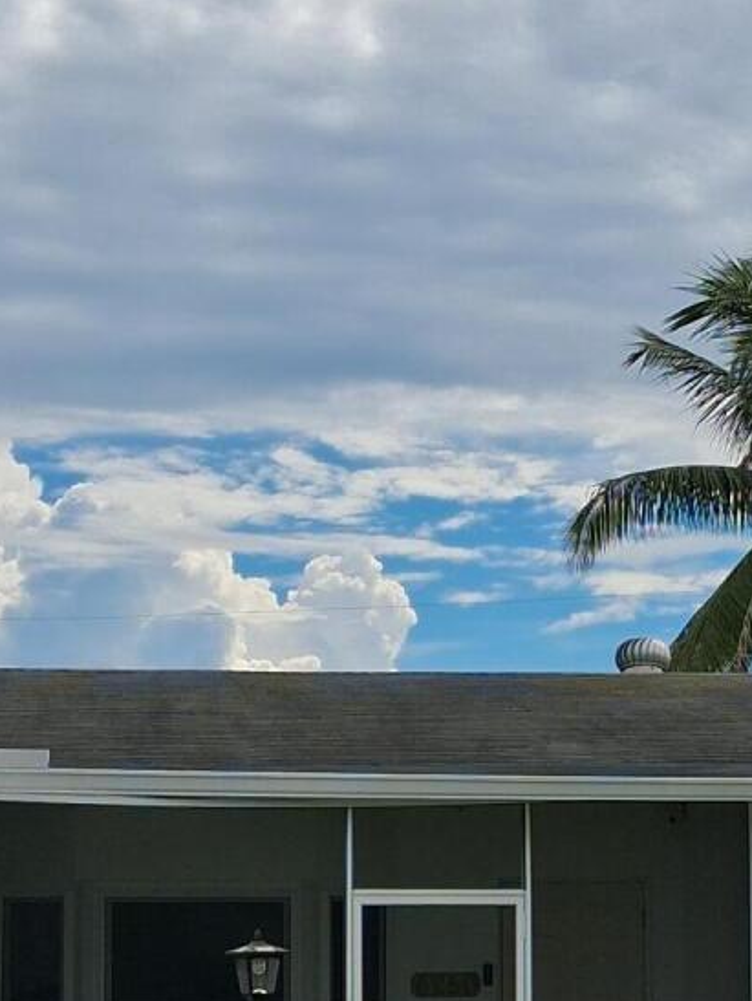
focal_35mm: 95
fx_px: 2749
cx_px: 456
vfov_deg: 20.4
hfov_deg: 15.6
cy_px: 803
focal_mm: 3.98
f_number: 1.8
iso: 25
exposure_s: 1/2141
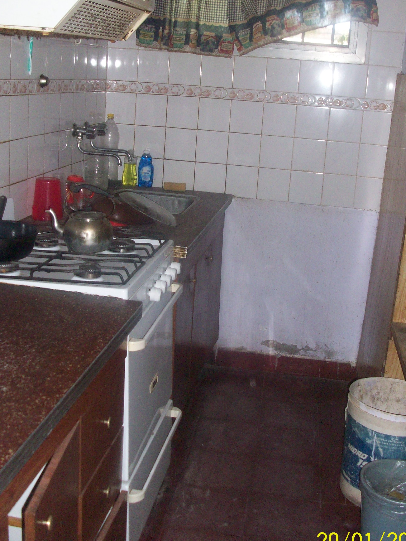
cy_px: 243
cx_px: 228
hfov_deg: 33.6
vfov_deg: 43.8
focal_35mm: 43
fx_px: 672
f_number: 2.8
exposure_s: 1/60
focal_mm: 5.7
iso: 160
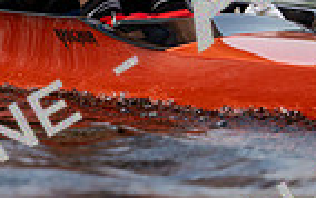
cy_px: -159
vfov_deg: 0.7
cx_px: -4
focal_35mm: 1899
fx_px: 16367
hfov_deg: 1.1
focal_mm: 456
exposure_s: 1/1600
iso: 400
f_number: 6.3
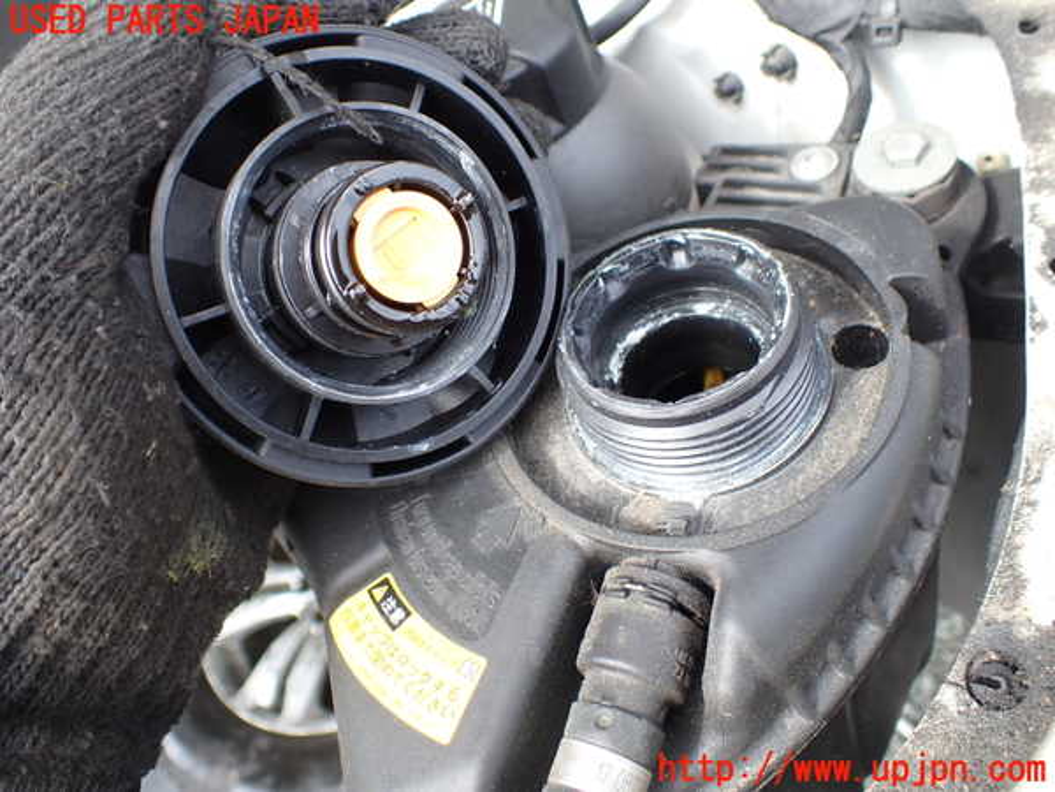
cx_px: 528
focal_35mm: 30
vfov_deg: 46.8
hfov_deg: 60.0
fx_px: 914
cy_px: 396
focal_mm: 5.4
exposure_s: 1/200
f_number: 2.3
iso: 100
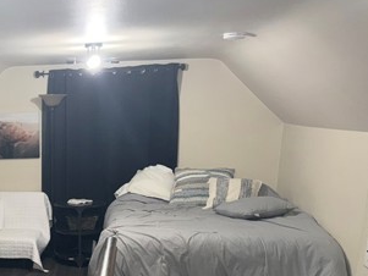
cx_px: -5
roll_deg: +1.8
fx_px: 542
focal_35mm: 51
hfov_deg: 34.0
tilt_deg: -15.2
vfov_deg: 27.4
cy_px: 256
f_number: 1.78
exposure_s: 1/27
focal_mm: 6.76
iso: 80
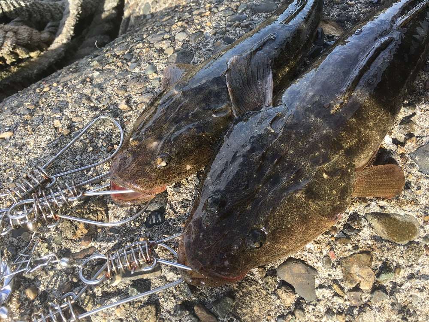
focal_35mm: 29
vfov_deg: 48.2
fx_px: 359
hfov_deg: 61.7
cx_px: 214
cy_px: 161
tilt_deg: -62.1
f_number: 2.2
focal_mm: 4.15
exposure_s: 1/339
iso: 25
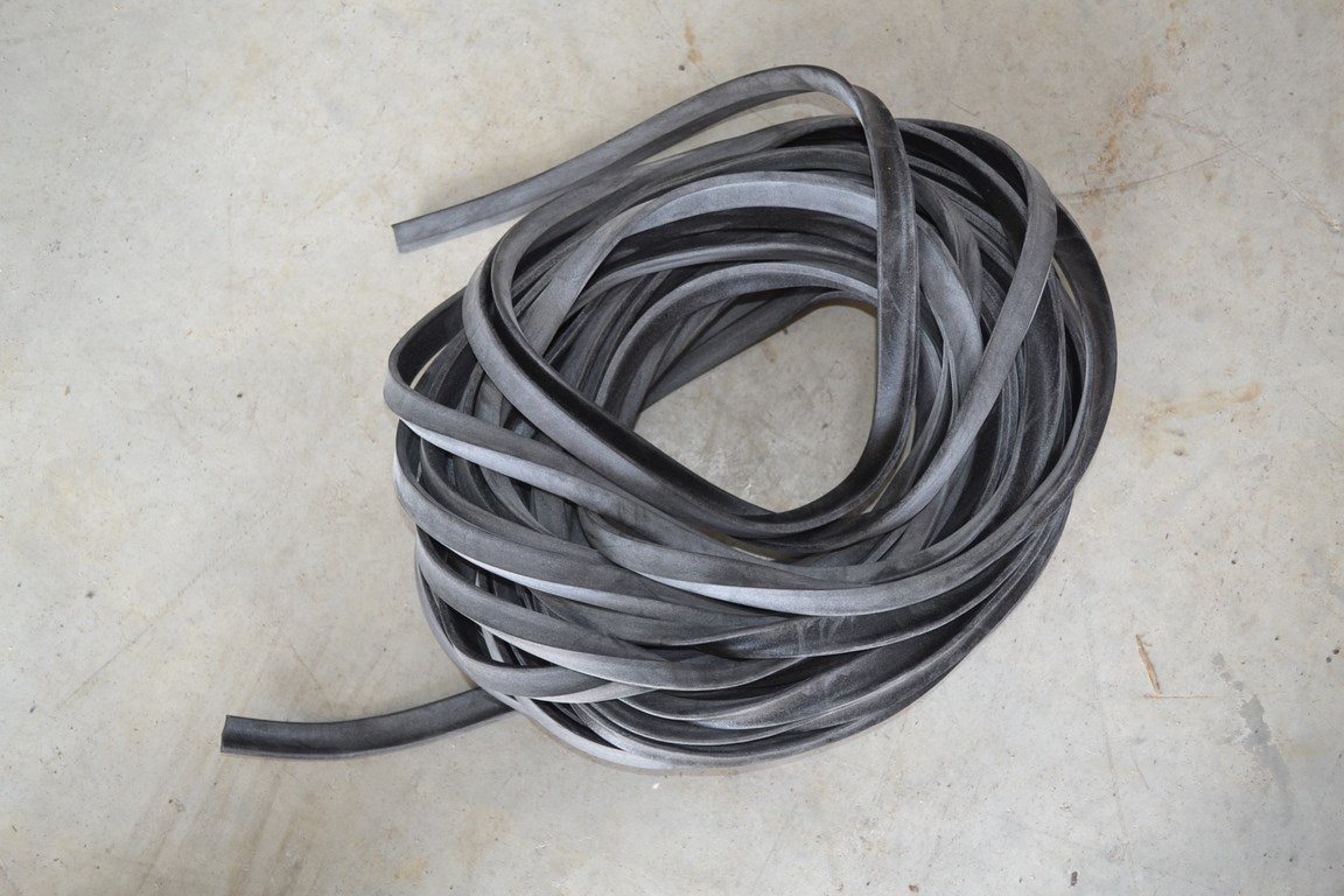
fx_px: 1456
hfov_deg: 49.6
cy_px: 448
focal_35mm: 39
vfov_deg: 34.2
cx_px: 672
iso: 320
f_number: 4.2
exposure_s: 1/125
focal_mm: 26
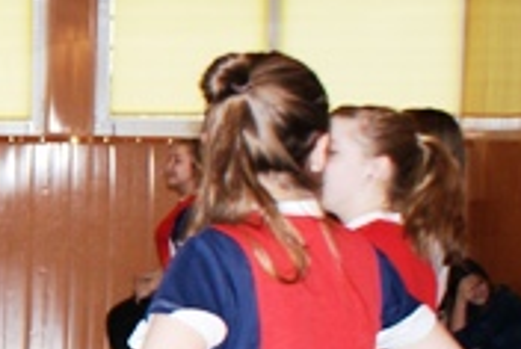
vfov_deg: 12.6
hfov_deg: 16.4
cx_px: -352
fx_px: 1580
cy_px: 278
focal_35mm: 109
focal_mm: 20
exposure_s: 1/60
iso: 400
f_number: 5.6
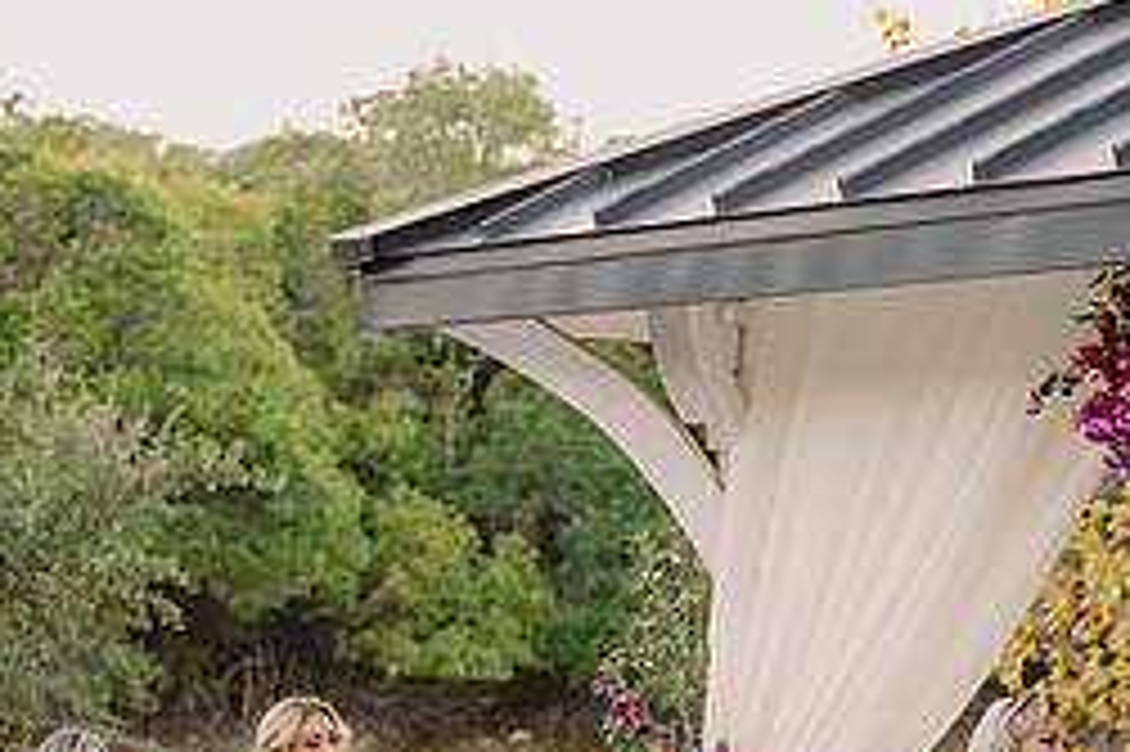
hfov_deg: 12.6
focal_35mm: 162
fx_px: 5081
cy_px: 682
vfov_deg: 8.4
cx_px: 1035
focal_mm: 70
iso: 800
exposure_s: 1/320
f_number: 3.2
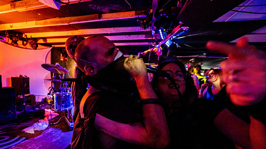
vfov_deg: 66.9
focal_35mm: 16
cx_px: 130
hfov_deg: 99.4
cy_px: 82
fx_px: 113
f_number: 2.8
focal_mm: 14.8
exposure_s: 1/200
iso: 2500
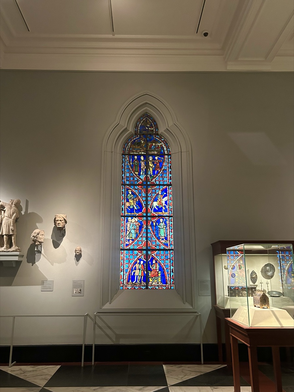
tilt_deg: +12.8
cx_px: 147
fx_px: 294
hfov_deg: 53.1
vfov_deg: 67.3
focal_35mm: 26
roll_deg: +0.0
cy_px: 196
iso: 500
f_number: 1.5
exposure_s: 1/40
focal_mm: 5.7
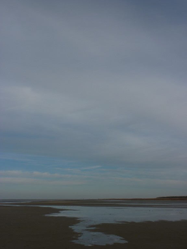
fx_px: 288
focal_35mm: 40
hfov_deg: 36.0
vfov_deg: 46.8
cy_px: 124
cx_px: 94
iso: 80
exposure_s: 1/640
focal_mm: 6.5
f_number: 5.6
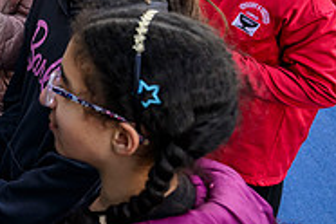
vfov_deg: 17.5
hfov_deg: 22.1
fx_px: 700
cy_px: -26
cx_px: -175
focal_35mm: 75
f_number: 4.5
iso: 1000
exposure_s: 1/400
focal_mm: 24
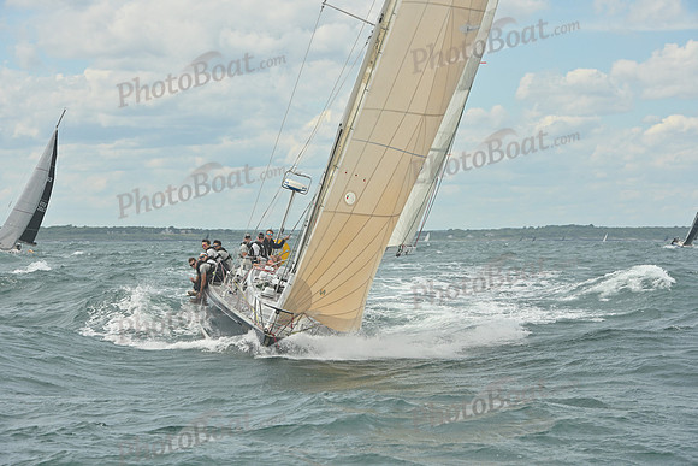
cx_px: 349
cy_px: 233
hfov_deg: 17.1
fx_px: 2327
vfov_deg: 11.4
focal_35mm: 120
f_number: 11
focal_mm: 120
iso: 320
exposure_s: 1/1250
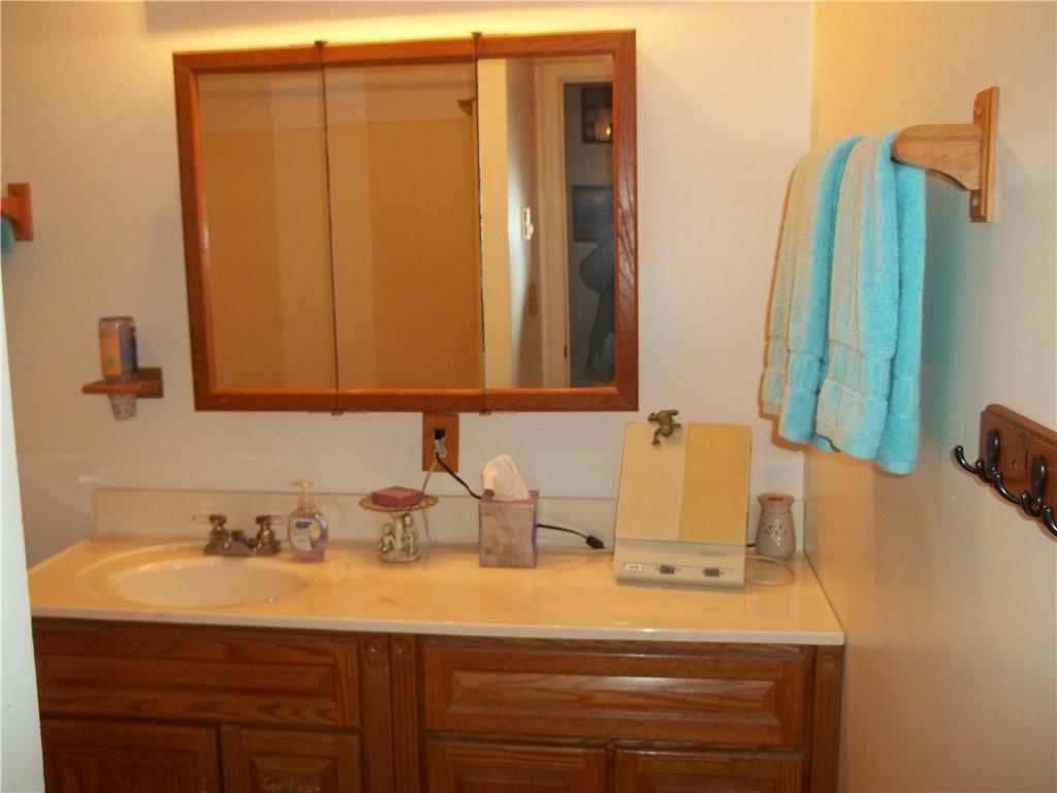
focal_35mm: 33
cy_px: 396
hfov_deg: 55.4
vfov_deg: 42.9
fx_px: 1008
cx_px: 528
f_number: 3.3
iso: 160
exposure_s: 1/30
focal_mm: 5.9
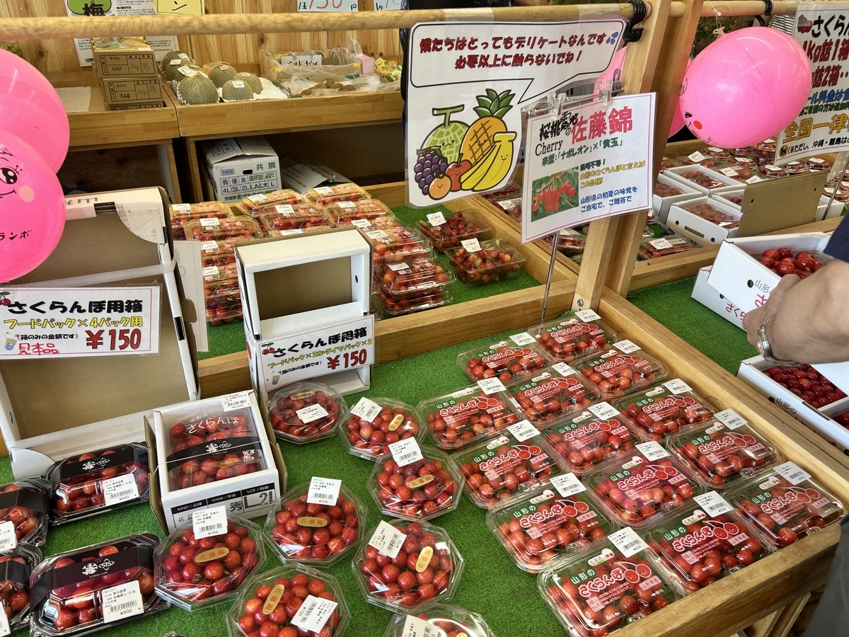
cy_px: 318
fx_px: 638
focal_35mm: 26
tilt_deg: -33.5
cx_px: 424
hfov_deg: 67.3
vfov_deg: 53.1
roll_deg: -3.3
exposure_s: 1/135
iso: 32
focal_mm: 5.7
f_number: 1.5
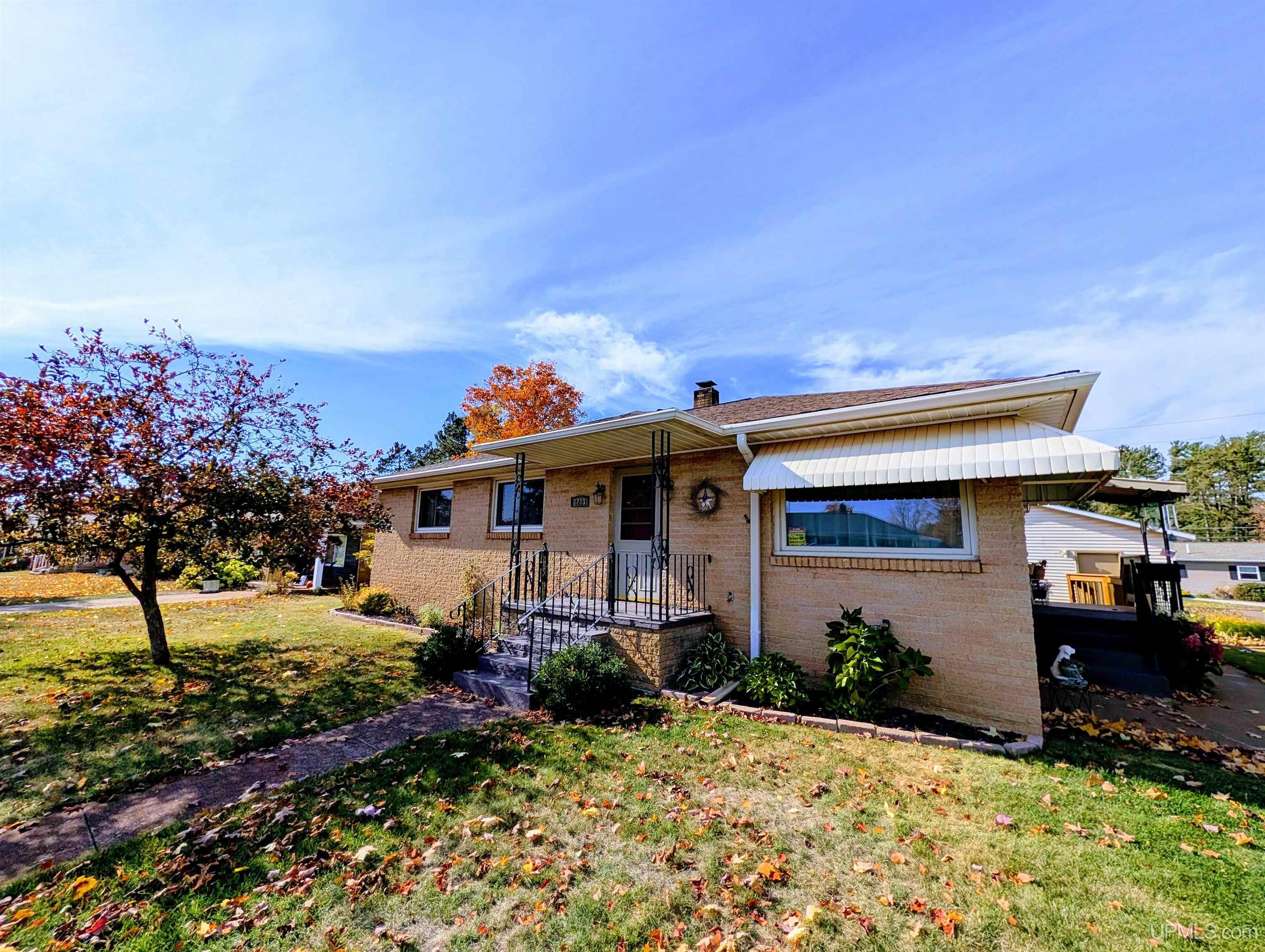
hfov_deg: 110.5
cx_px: 632
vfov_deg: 94.6
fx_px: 439
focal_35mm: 12
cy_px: 476
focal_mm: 2.02
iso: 54
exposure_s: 1/4878
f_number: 1.7
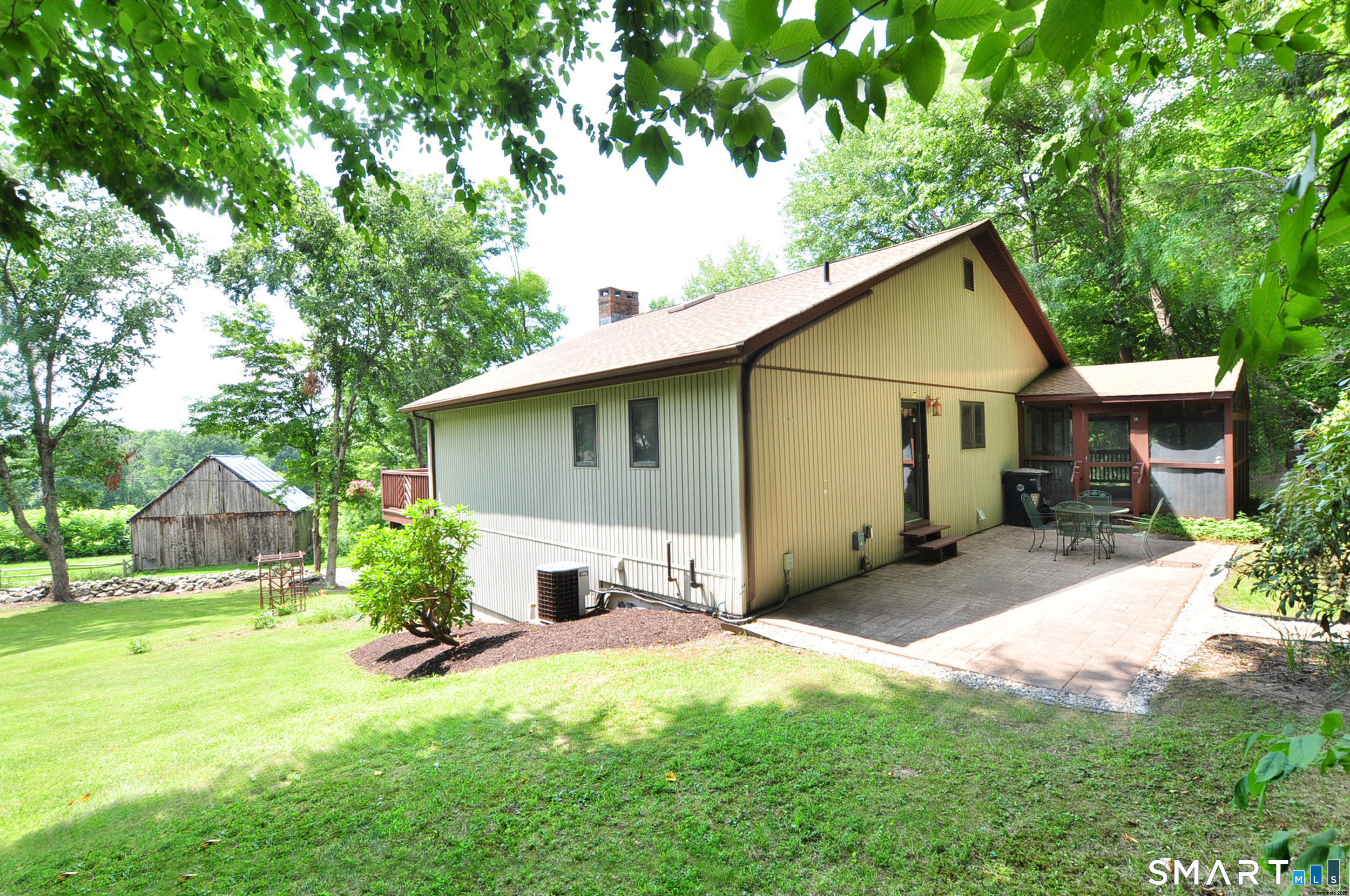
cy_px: 448
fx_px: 562
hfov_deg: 100.5
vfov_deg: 77.2
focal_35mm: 15
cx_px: 675
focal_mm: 10
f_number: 7.1
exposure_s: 1/80
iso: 400
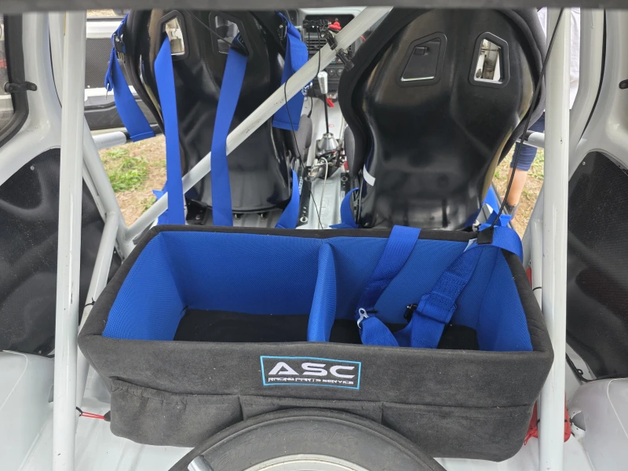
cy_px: 236
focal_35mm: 23
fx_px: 417
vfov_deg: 58.9
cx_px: 314
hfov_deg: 73.9
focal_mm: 6.3
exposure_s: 1/359
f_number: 1.7
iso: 50
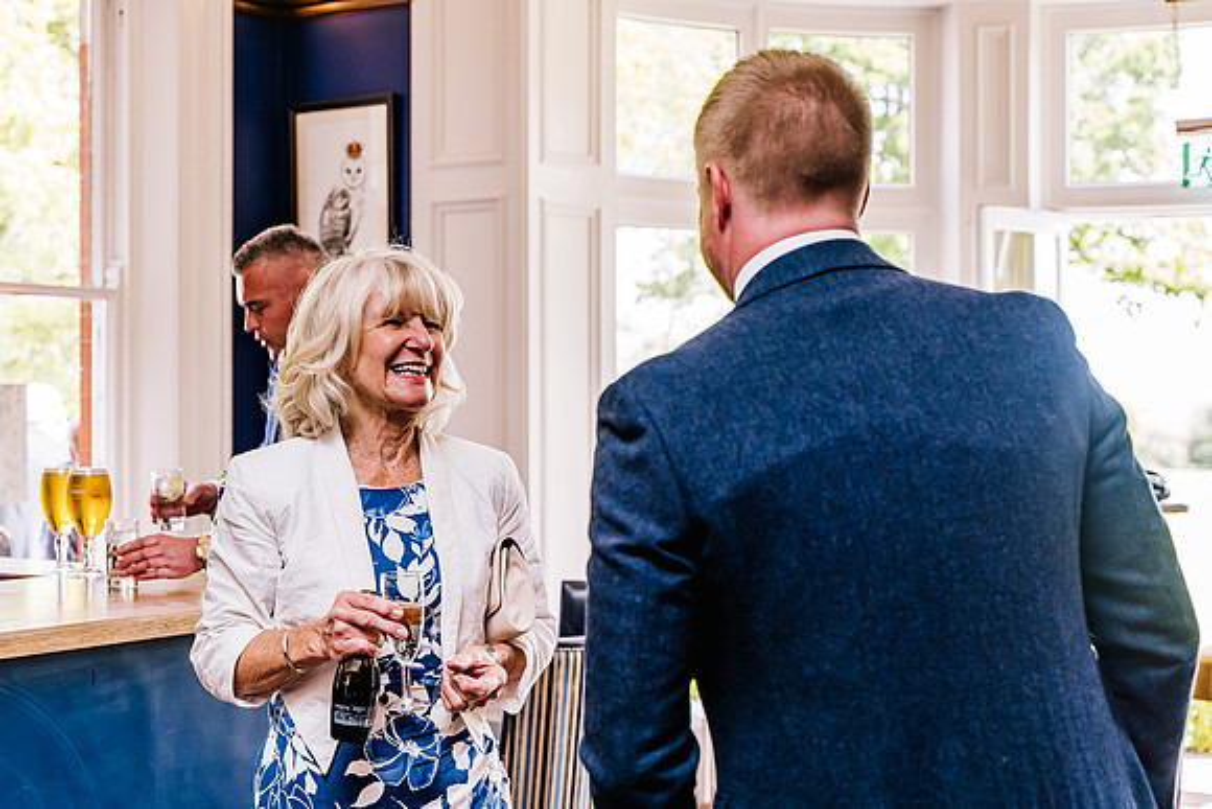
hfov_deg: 34.7
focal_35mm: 58
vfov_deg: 23.5
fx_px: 1940
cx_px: 606
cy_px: 404
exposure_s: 1/200
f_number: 4.5
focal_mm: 55
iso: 800
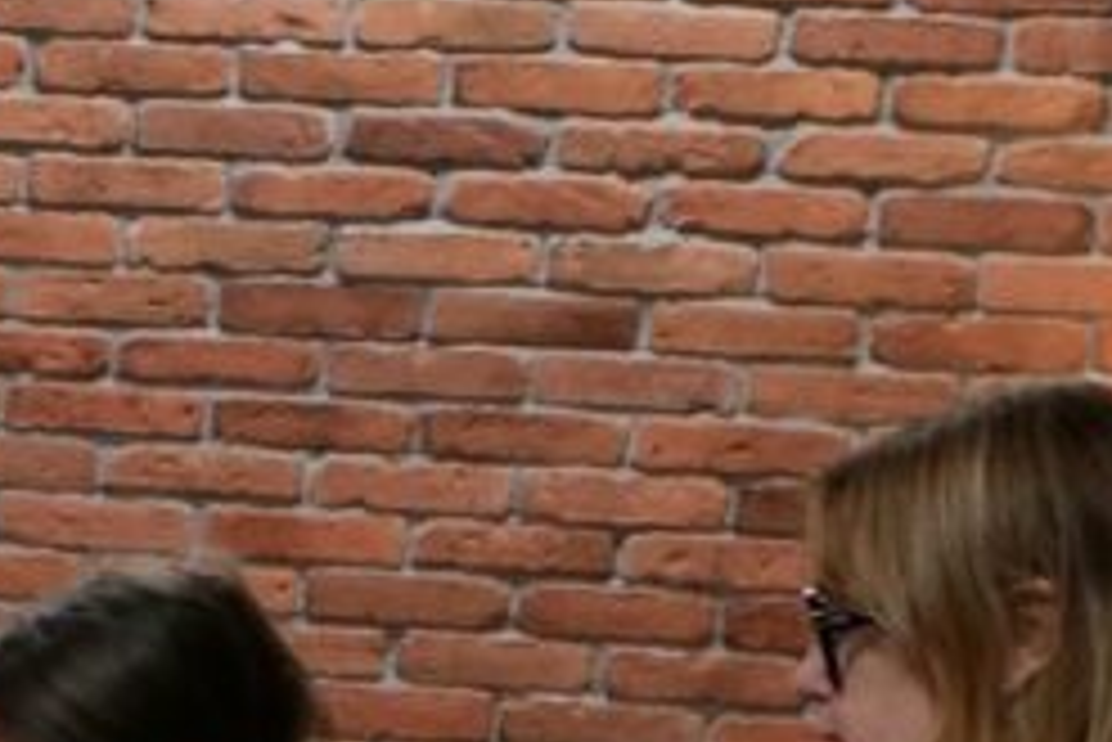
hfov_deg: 8.6
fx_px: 6490
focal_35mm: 210
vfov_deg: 6.4
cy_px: 1205
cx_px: -1895
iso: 640
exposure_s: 1/60
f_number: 4.5
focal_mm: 32
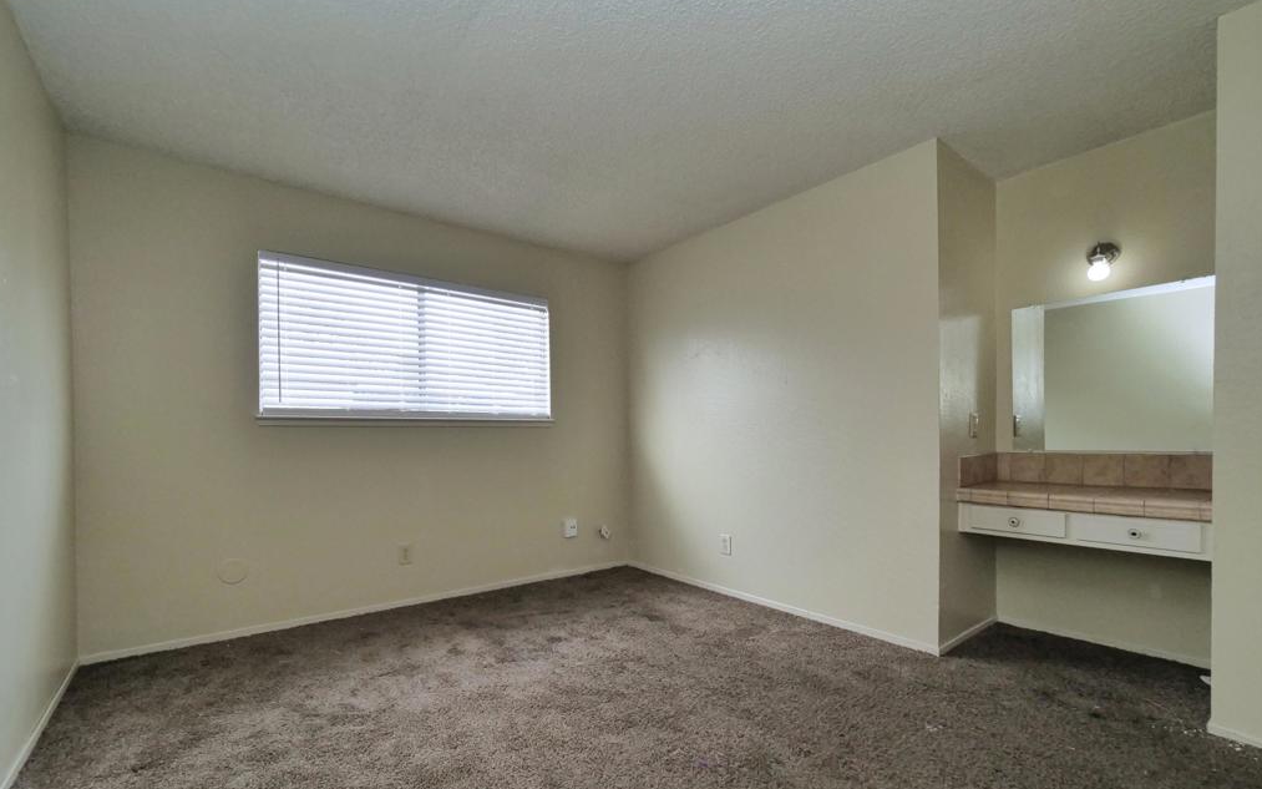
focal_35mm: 15
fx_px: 516
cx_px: 628
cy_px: 449
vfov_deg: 74.4
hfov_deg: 101.5
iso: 800
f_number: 6.3
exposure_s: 1/160
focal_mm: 7
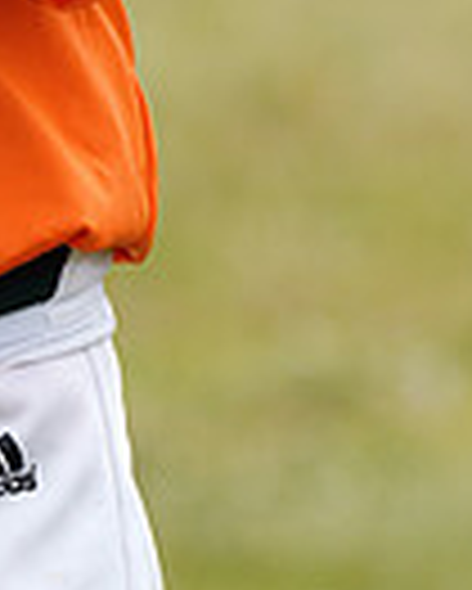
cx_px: -182
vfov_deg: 2.6
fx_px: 13168
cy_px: -464
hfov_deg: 2.1
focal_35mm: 755
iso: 50
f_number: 5.6
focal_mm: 182
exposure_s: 1/250
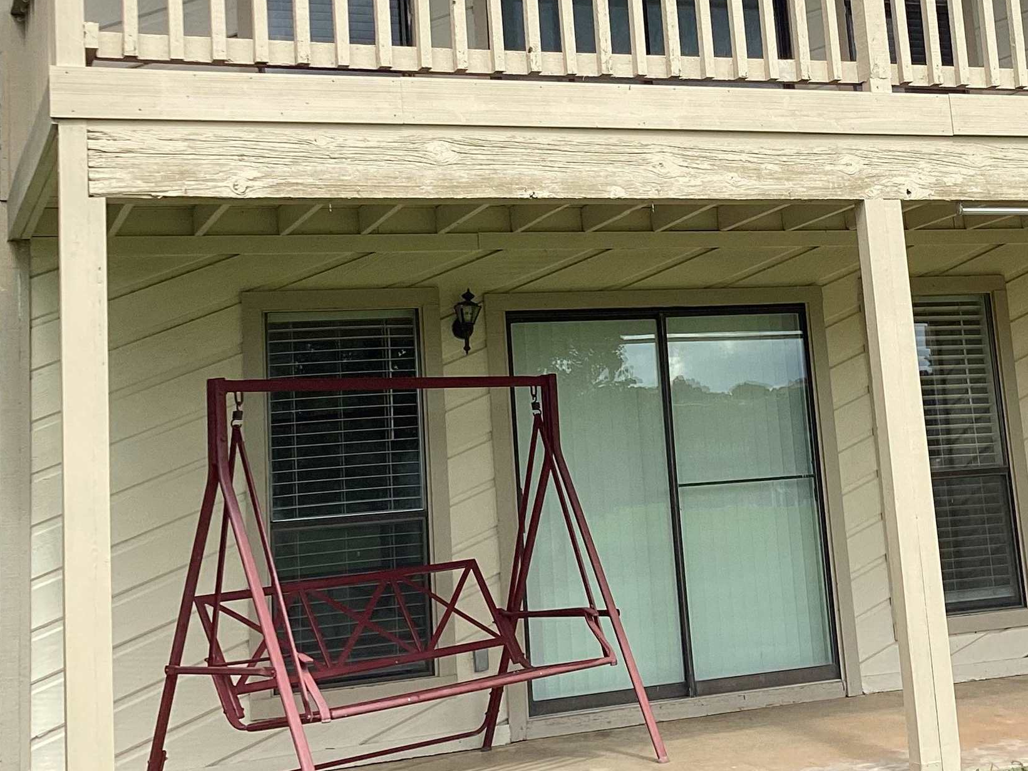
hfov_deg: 33.0
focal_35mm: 58
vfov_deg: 24.9
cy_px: 171
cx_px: 679
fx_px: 1722
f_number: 2.4
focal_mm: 3.3
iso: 25
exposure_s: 1/604
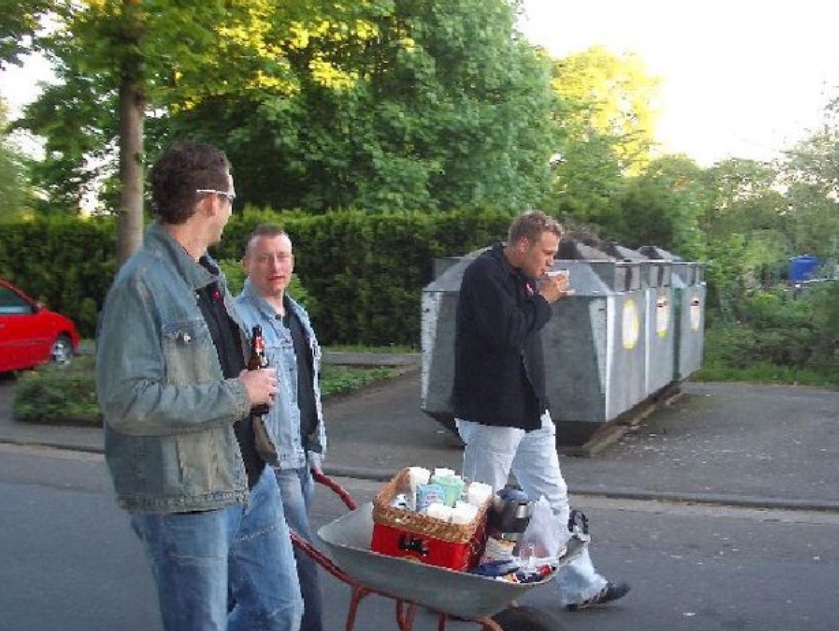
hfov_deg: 41.8
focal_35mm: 45
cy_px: 392
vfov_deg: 32.1
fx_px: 1091
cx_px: 510
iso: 100
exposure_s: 1/60
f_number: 2.6
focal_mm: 5.8
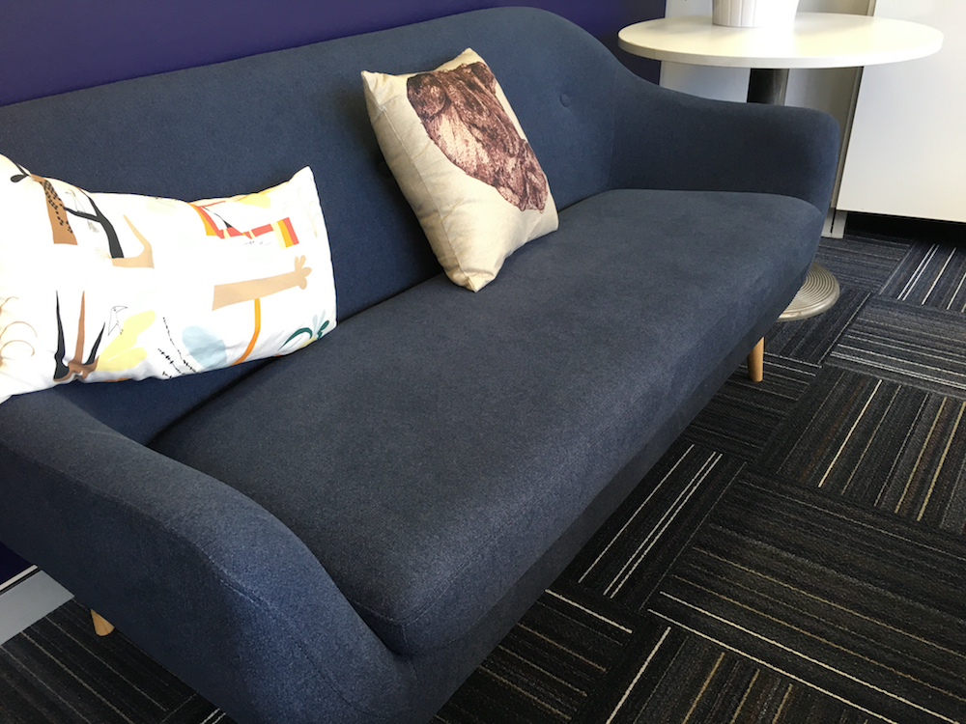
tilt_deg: -28.4
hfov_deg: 61.7
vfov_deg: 48.2
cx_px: 483
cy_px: 362
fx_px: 809
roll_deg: +2.4
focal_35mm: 29
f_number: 2.2
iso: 50
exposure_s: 1/33
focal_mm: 4.15
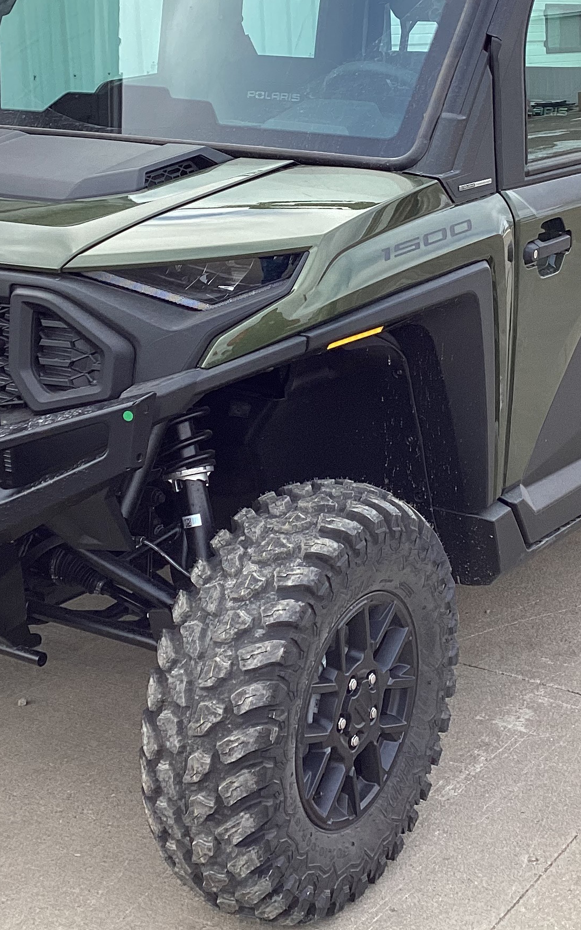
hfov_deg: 21.3
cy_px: 304
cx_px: 344
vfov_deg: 33.2
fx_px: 1545
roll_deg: +1.4
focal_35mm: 61
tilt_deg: -11.6
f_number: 2.4
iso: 25
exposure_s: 1/228
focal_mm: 3.3
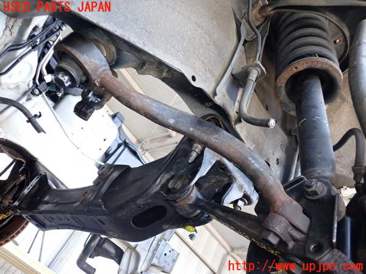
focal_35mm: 30
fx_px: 317
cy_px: 137
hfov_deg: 60.0
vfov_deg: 46.8
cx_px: 183
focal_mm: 5.4
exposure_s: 1/125
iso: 320
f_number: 2.3
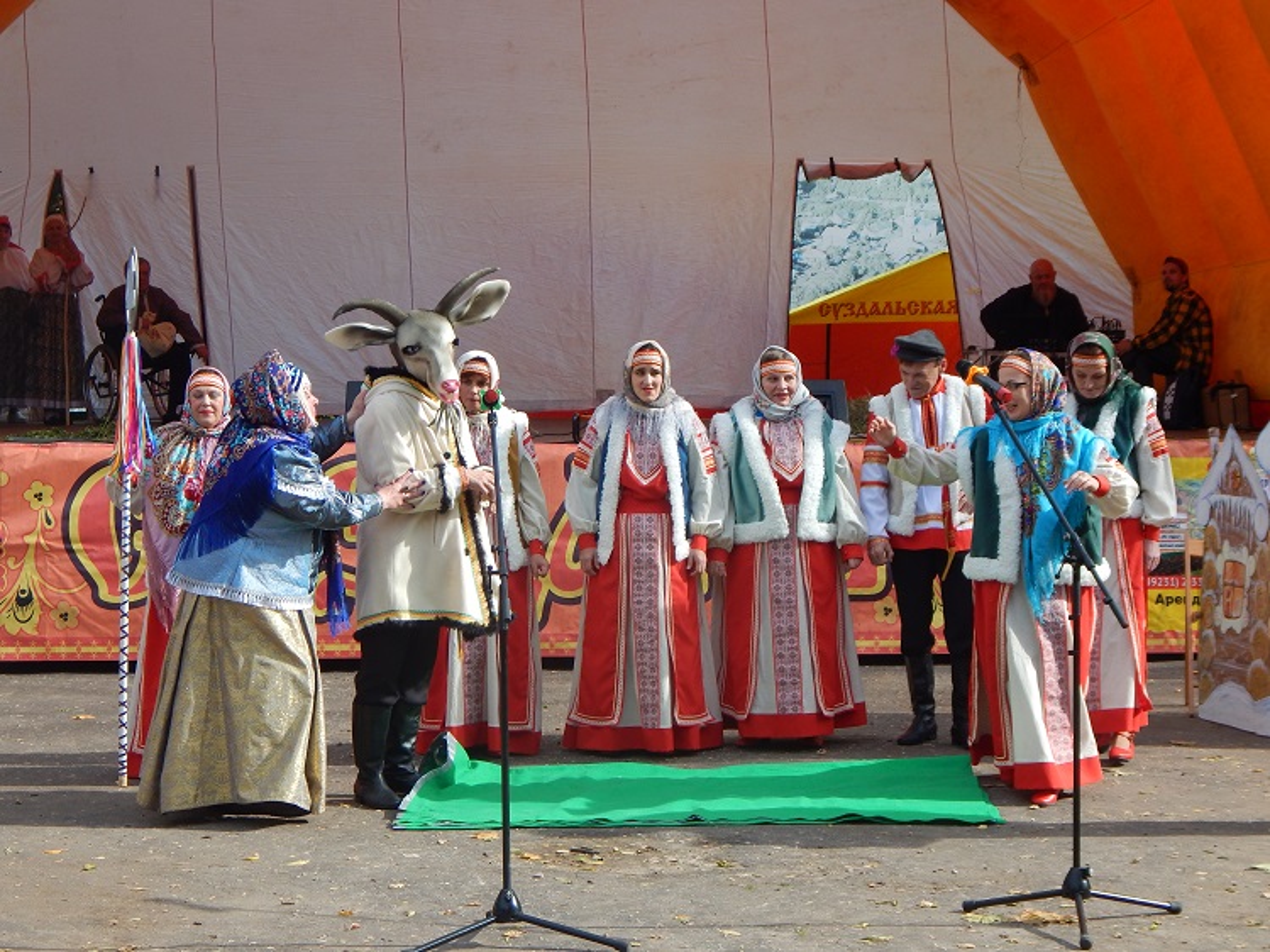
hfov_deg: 26.0
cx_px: 635
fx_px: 2751
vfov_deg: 19.6
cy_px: 476
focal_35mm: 75
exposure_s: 1/400
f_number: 4.2
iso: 125
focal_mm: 13.5
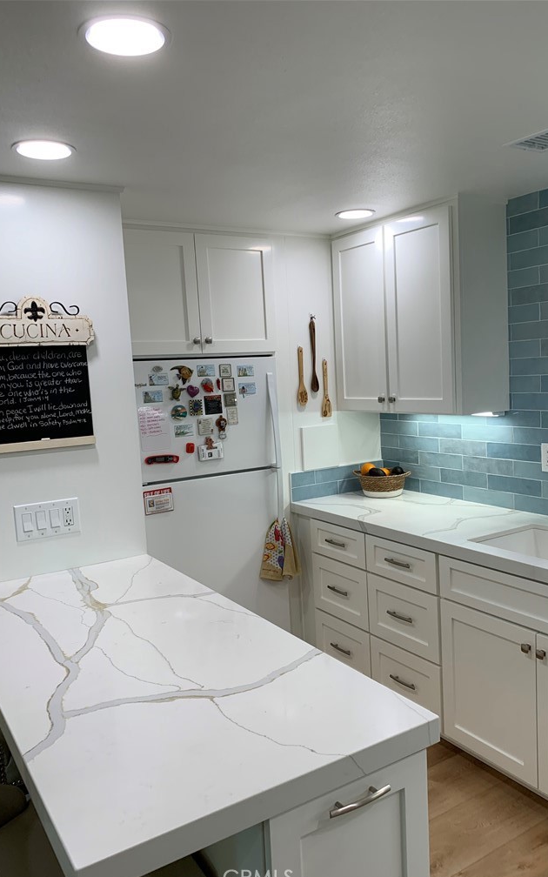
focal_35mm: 28
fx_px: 669
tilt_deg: -6.3
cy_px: 445
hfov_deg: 44.5
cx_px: 294
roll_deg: +3.1
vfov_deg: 66.5
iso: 40
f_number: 1.8
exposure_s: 1/120
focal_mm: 4.25
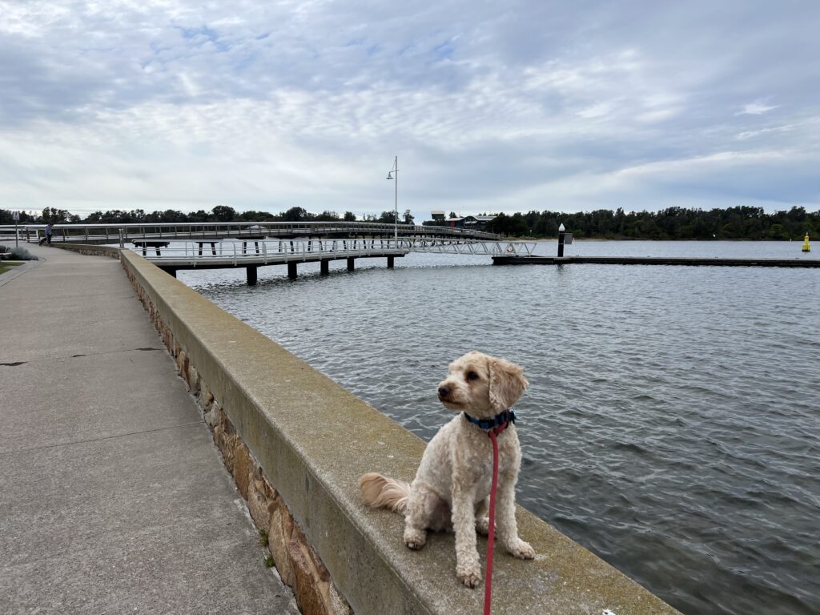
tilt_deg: -6.5
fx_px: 616
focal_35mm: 26
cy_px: 308
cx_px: 410
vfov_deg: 53.1
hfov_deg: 67.3
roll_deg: -0.1
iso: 50
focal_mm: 5.7
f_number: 1.5
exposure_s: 1/3704
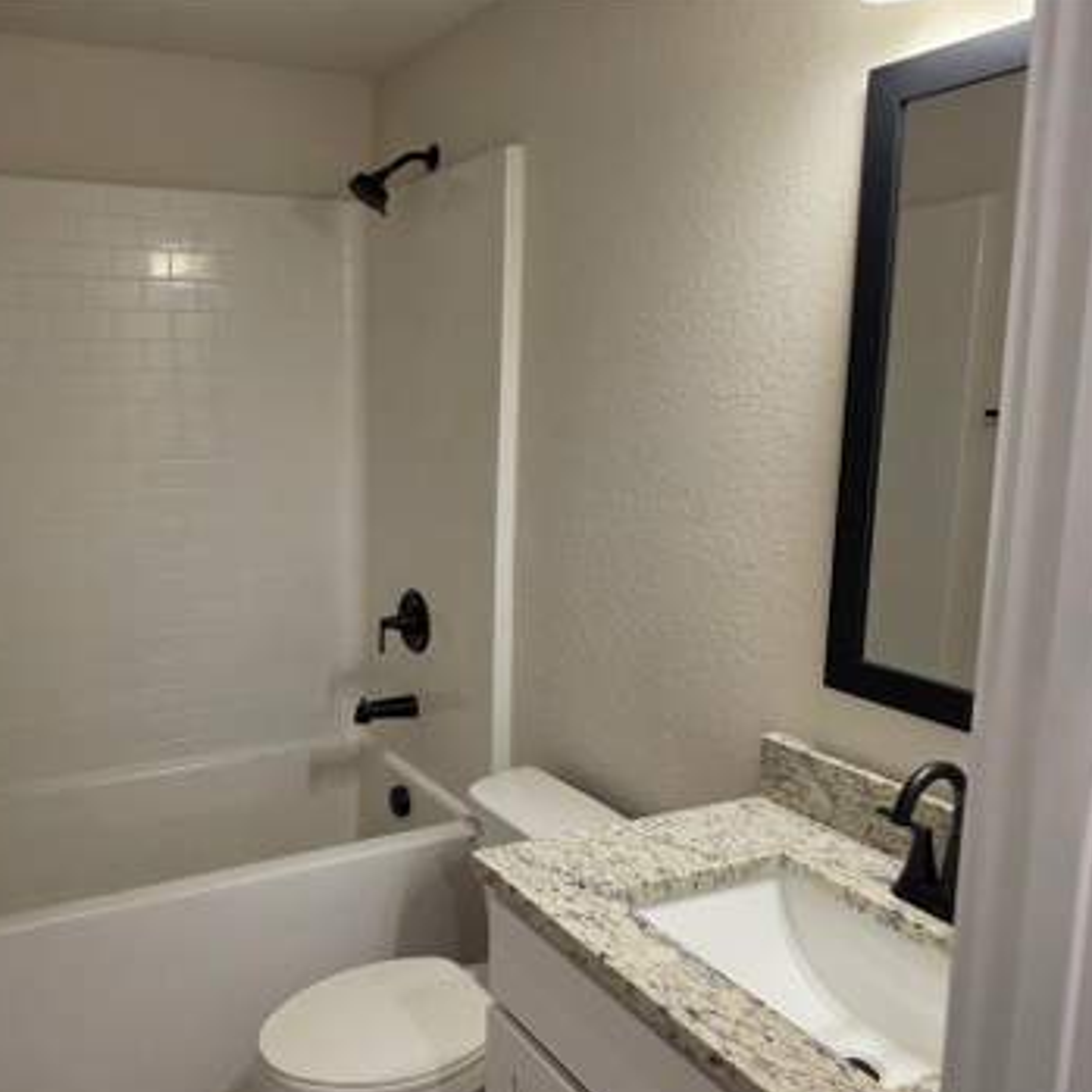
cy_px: 551
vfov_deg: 57.3
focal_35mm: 28
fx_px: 999
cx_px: 360
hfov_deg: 56.0
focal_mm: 6.5
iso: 100
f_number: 1.4
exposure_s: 1/120
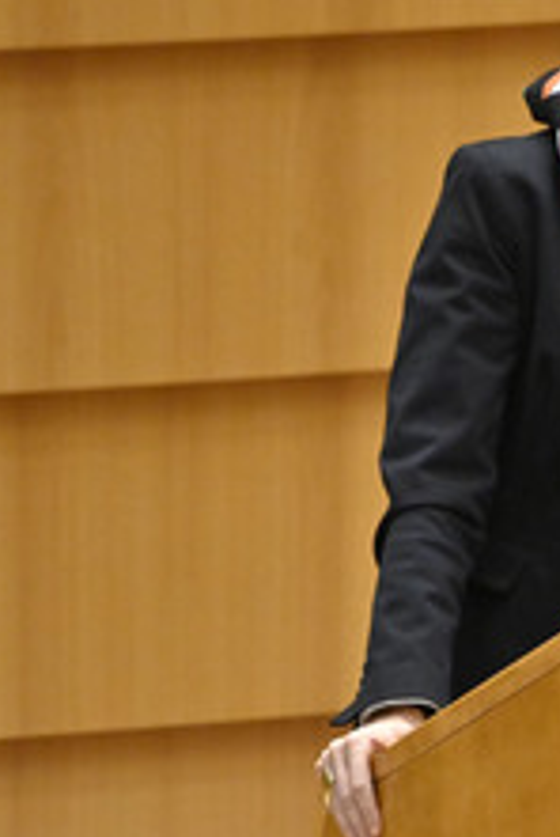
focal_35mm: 1221
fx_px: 28399
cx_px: 800
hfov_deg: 1.1
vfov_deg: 1.7
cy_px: 322
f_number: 6.3
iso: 5000
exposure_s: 1/640
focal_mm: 600
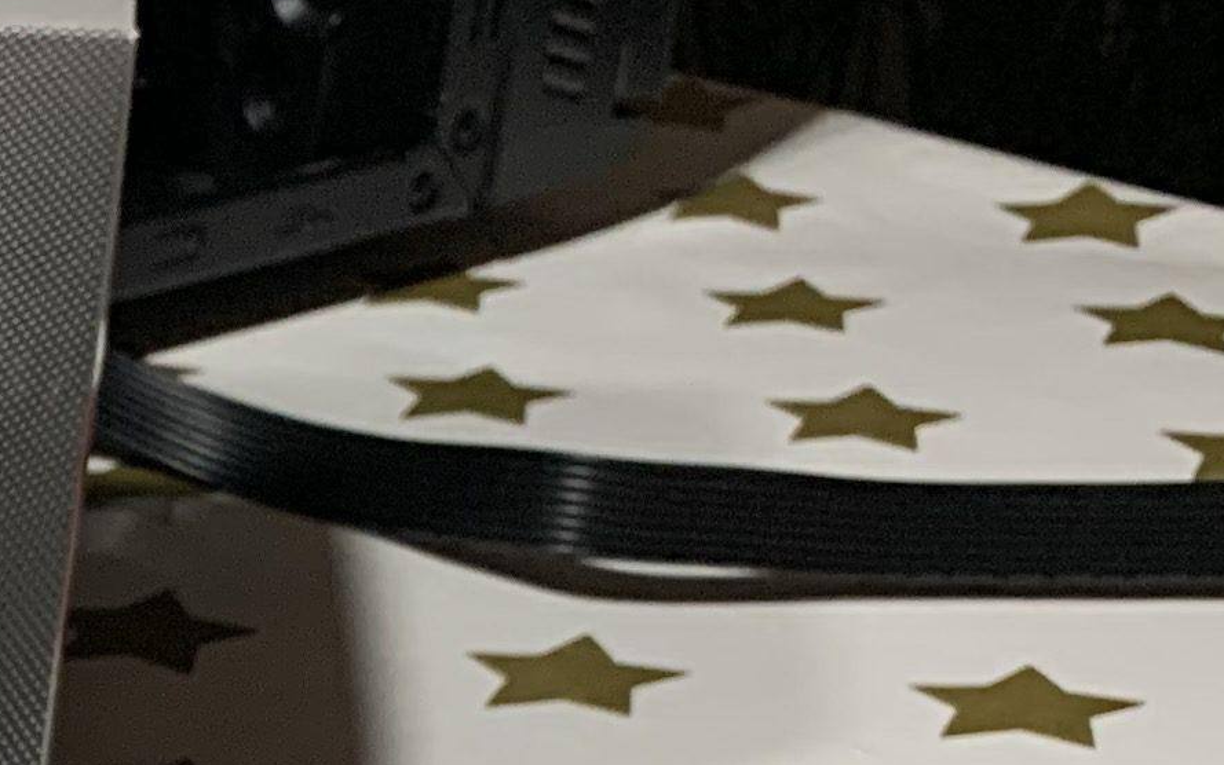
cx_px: -1056
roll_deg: +2.4
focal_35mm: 125
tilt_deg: -33.8
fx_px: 4171
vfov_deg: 9.8
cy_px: 1508
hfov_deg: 14.5
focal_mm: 4.25
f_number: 1.8
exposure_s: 1/59
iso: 160
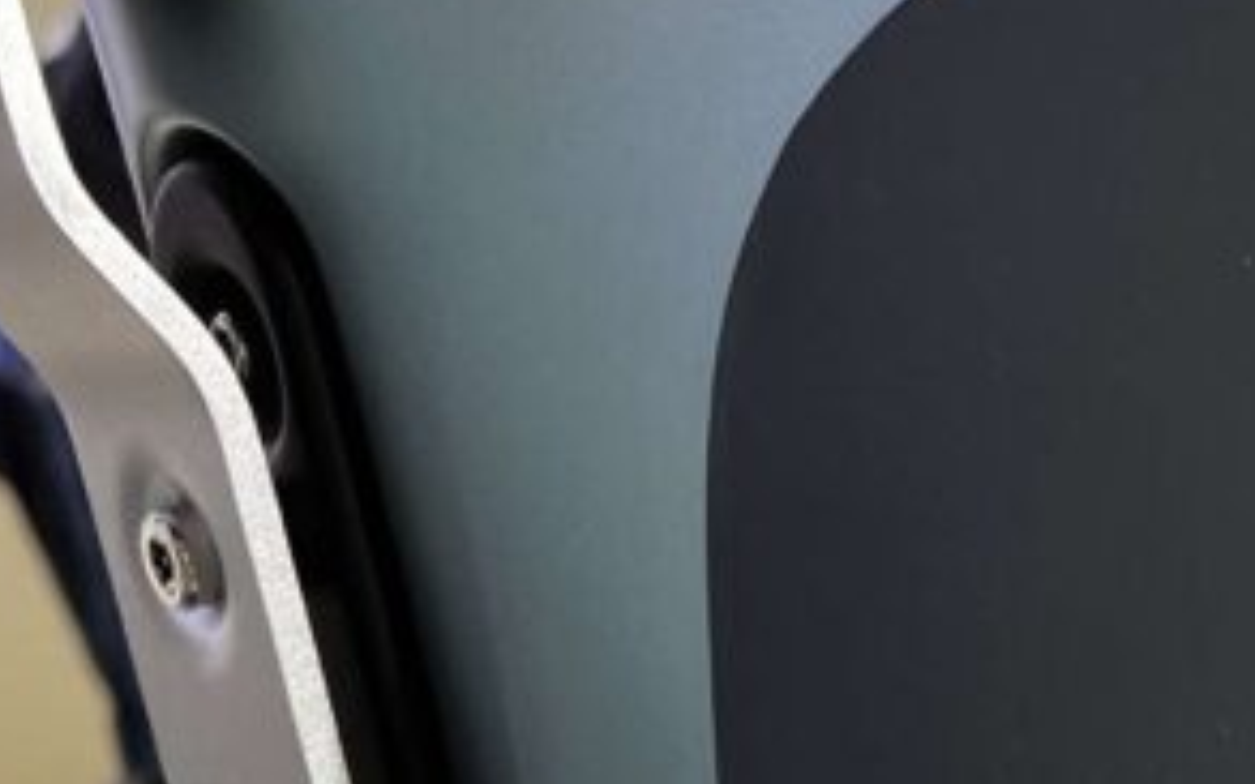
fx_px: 3864
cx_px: 1354
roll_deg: -0.7
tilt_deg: -7.4
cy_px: 977
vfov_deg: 11.3
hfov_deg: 17.8
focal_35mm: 113
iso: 50
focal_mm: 5.7
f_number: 1.5
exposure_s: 1/61
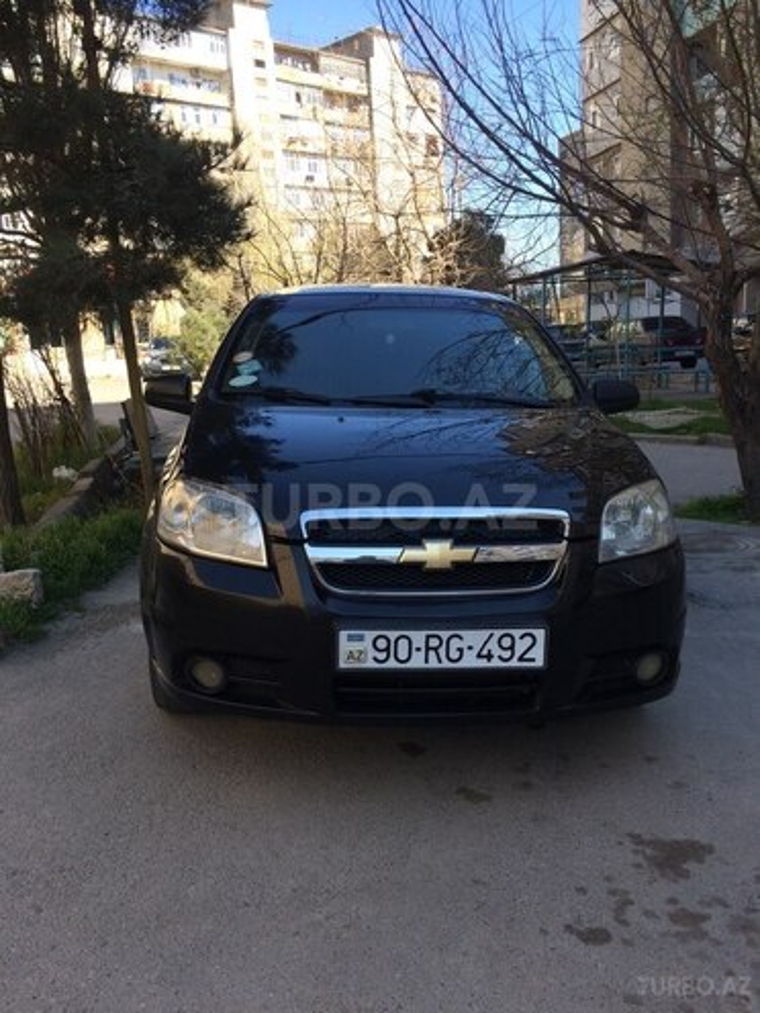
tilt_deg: -16.1
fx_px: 849
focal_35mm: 29
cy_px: 506
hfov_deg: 48.2
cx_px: 380
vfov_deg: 61.7
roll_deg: +2.7
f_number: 2.2
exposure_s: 1/651
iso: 32
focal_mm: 4.15
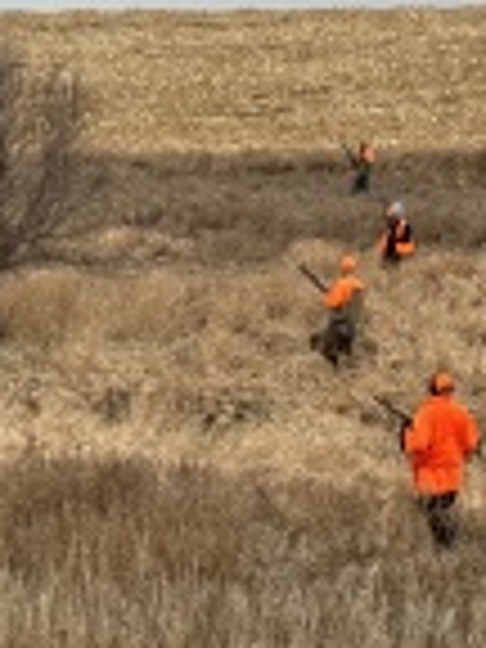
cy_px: 284
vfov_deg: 16.1
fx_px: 2284
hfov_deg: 12.1
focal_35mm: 122
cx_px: 130
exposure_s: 1/651
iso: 64
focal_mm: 6.86
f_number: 1.78
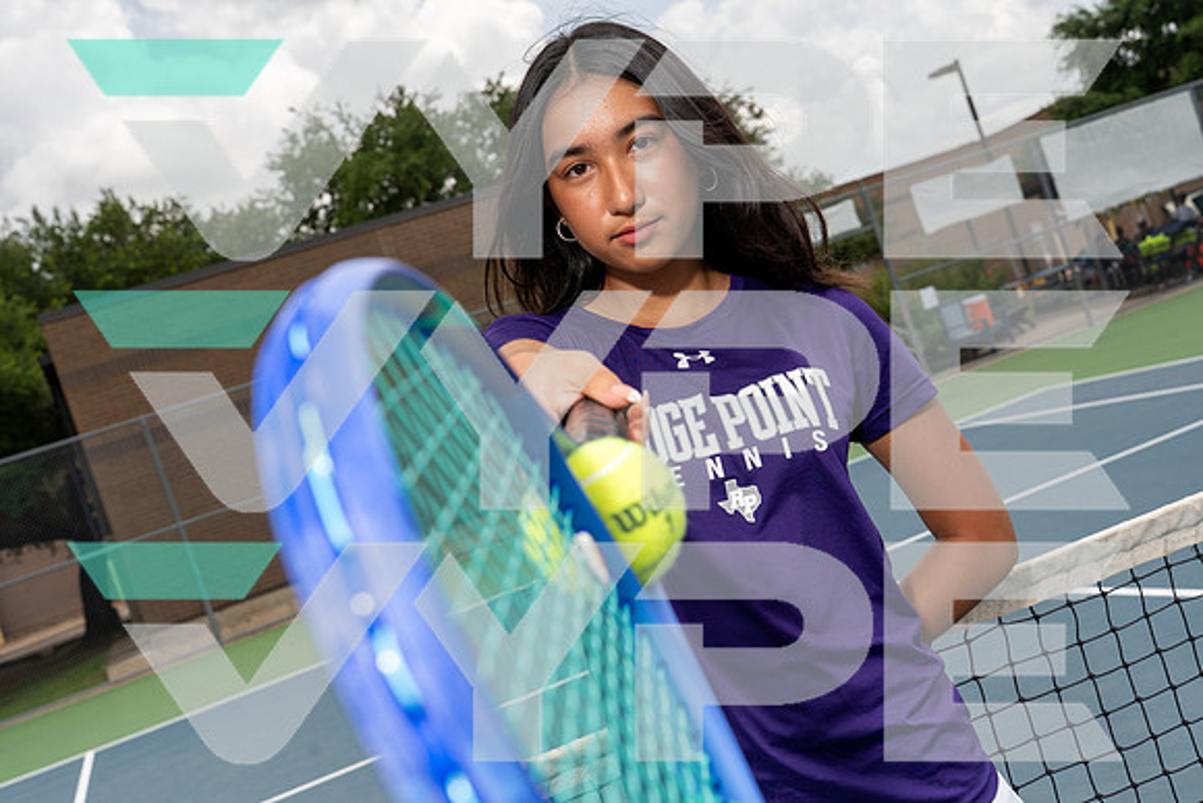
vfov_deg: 30.5
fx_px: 1471
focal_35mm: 44
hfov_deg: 44.5
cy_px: 402
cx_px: 602
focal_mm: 44
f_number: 8
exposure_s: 1/250
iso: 100
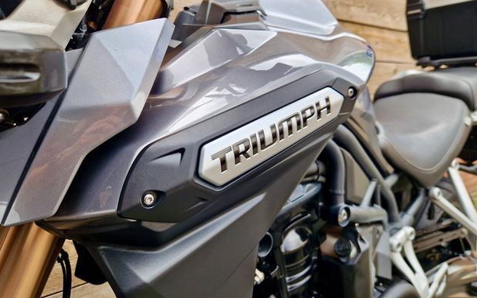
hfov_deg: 72.5
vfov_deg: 49.2
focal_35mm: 25
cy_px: 134
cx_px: 235
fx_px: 325
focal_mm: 5.4
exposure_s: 1/239
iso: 50
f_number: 1.8
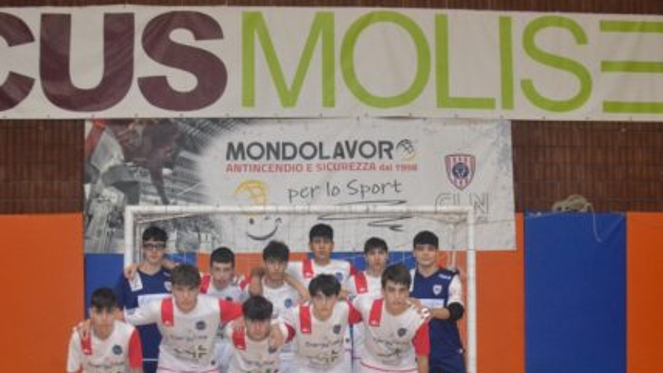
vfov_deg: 25.9
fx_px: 809
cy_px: 232
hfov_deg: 44.5
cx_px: 304
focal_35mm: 46
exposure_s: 1/60
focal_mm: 18
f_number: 3.5
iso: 2200
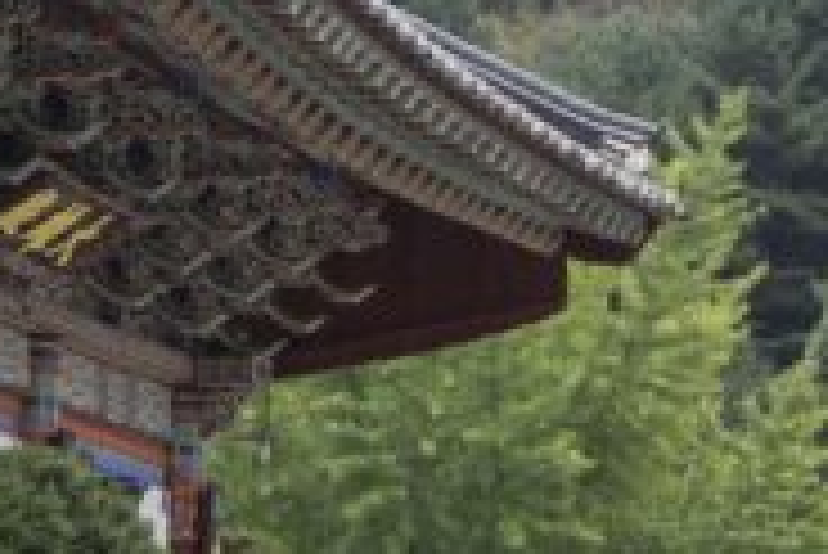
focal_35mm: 167
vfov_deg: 8.2
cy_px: 92
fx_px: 3844
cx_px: 1152
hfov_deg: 11.9
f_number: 6.3
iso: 100
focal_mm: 30
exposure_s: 1/125
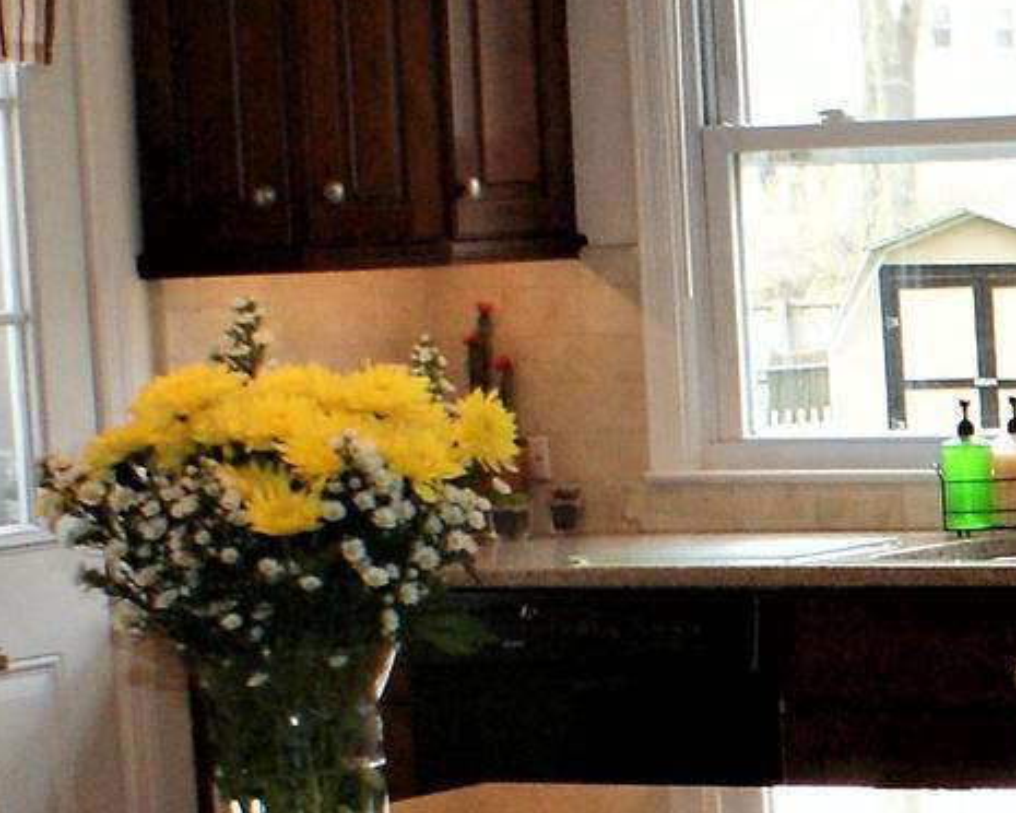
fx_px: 4721
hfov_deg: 11.6
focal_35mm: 157
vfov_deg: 9.8
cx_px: 1704
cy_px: 783
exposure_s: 1/80
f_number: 5.6
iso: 400
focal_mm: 18
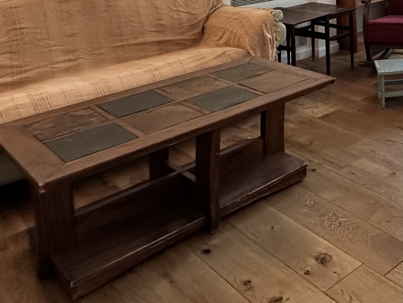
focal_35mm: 45
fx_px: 524
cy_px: -91
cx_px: 407
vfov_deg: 27.0
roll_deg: +1.6
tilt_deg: -0.1
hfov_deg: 37.4
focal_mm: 2.22
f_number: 2.2
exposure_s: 1/50
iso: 200
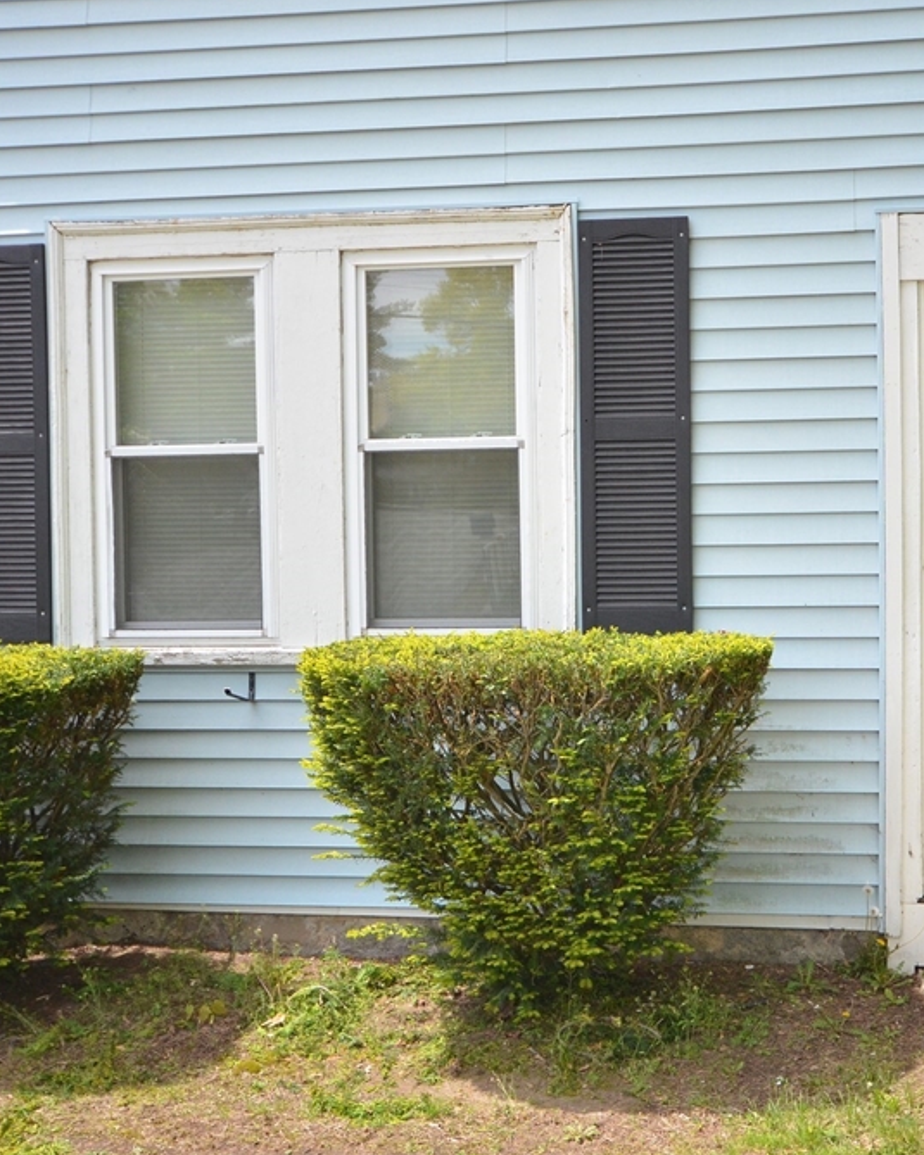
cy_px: 573
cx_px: 613
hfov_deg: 34.6
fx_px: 1470
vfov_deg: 42.9
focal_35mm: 43
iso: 1000
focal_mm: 20
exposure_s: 1/1250
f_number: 6.3
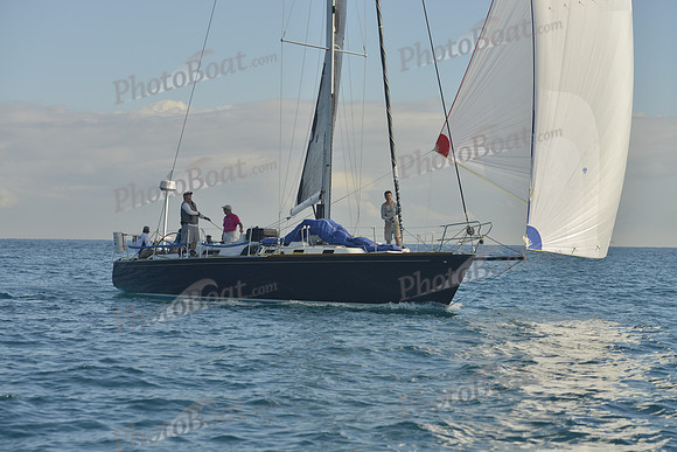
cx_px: 338
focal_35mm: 90
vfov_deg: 15.2
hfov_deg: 22.6
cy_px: 226
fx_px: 1693
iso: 200
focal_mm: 90
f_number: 6.3
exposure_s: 1/640
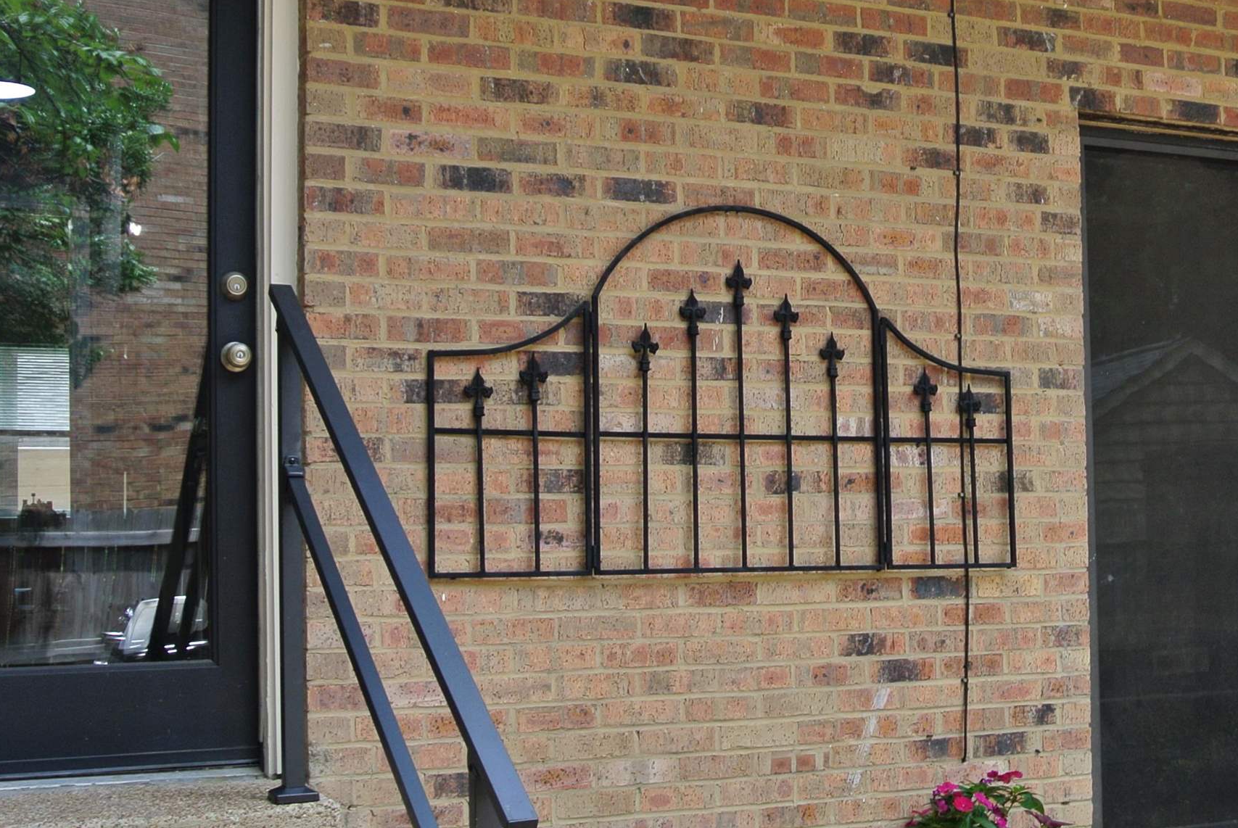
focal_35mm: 54
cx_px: 912
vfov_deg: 25.1
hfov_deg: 36.1
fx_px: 1859
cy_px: 495
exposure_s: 1/125
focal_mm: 11.4
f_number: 3.5
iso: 100
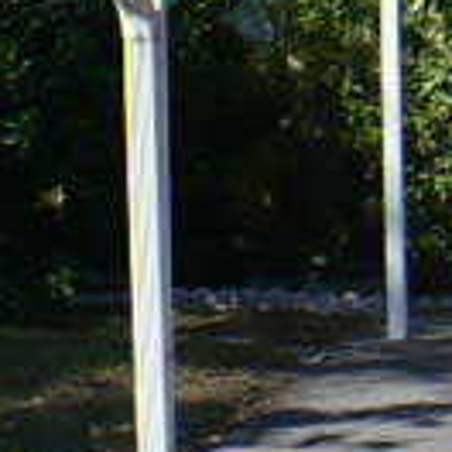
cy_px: -45
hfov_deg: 8.7
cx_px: 955
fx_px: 2792
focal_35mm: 189
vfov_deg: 9.2
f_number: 2.8
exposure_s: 1/1300
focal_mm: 6.1
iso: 100
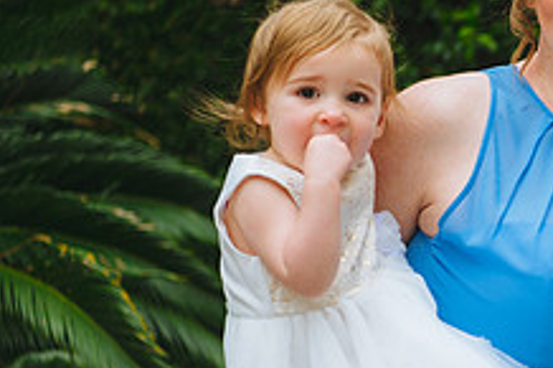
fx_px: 2533
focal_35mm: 165
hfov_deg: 12.2
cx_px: 654
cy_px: 264
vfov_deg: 8.3
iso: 125
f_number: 2.8
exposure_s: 1/320
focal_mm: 62
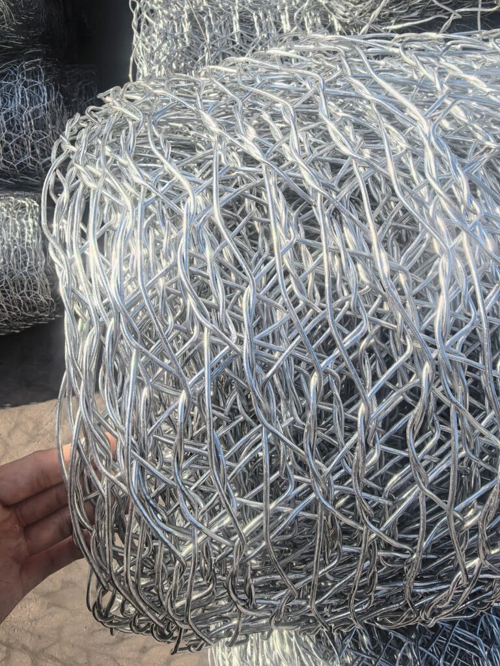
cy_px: 333
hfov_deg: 56.8
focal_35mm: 24
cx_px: 250
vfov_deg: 71.6
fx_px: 462
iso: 50
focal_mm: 1.95
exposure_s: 1/2336
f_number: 2.2
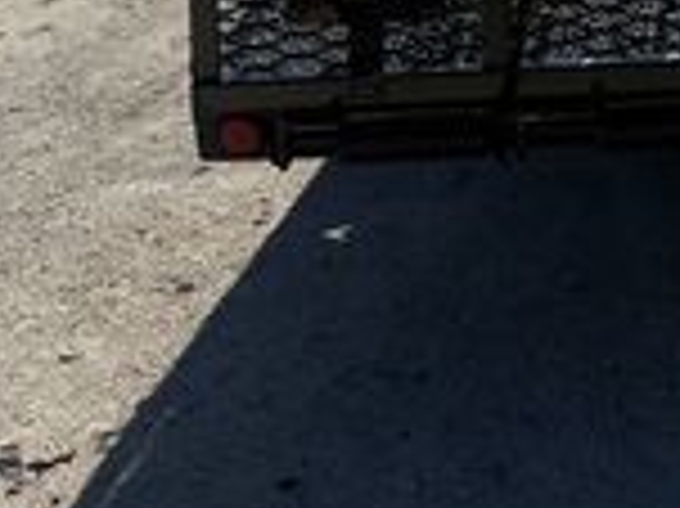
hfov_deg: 17.7
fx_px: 2002
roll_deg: +1.6
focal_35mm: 102
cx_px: 950
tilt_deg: -4.5
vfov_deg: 13.0
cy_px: -432
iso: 100
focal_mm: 6.76
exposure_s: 1/10309
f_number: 1.78
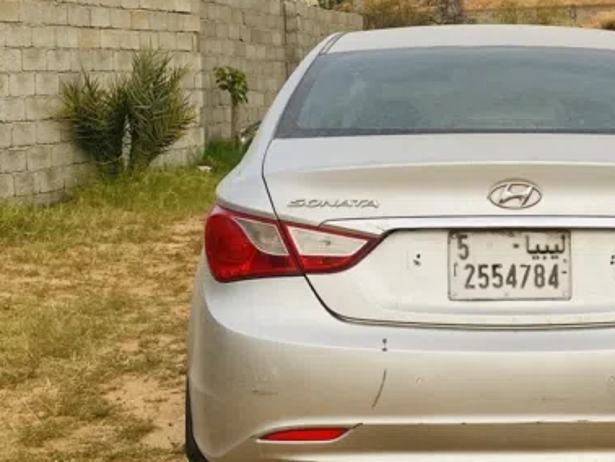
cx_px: 499
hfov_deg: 41.0
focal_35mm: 44
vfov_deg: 32.8
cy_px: 179
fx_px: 782
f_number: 1.8
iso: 32
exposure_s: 1/534
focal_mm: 4.25
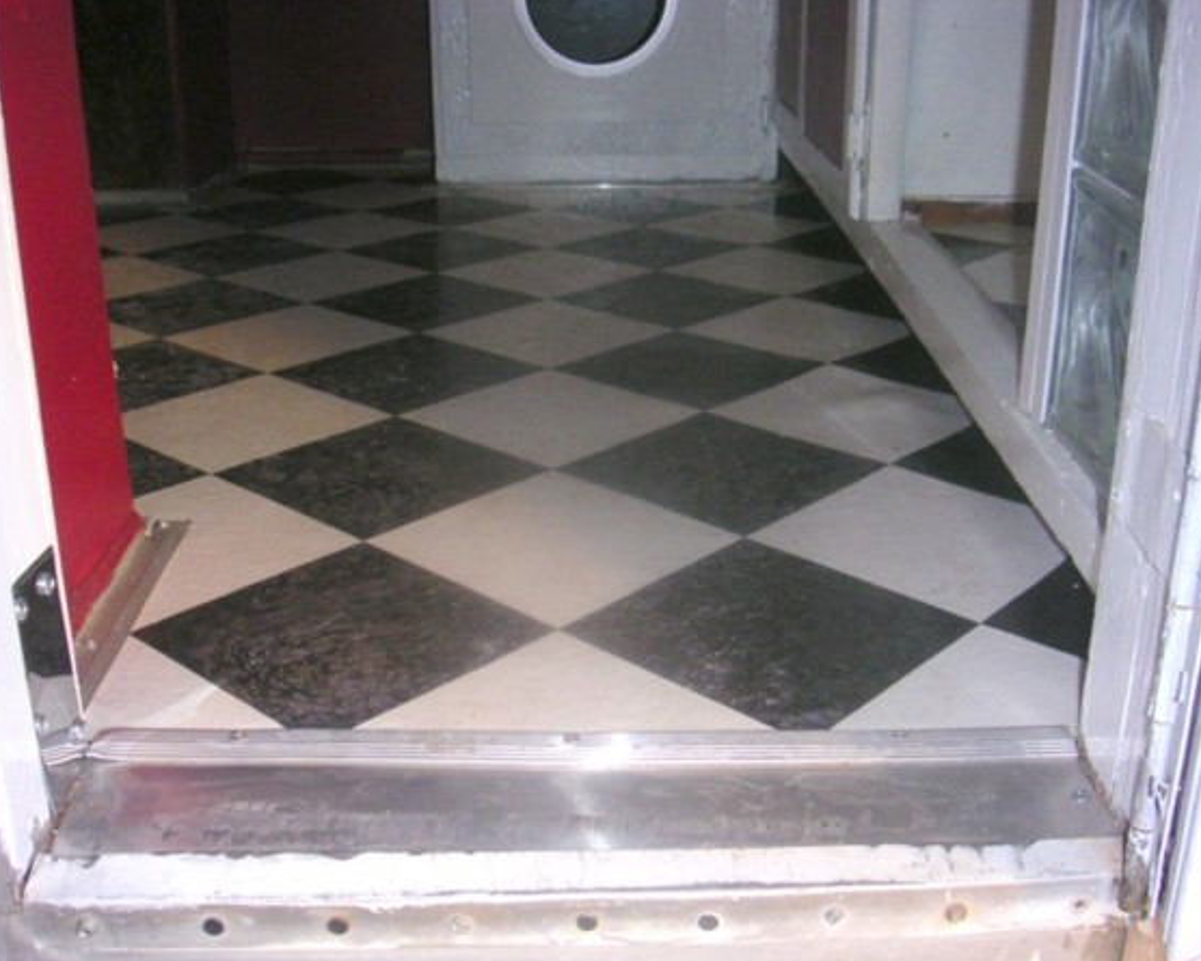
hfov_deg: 45.8
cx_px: 603
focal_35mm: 40
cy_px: 484
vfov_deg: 37.3
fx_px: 1422
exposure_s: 1/45
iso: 160
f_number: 2.8
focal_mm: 6
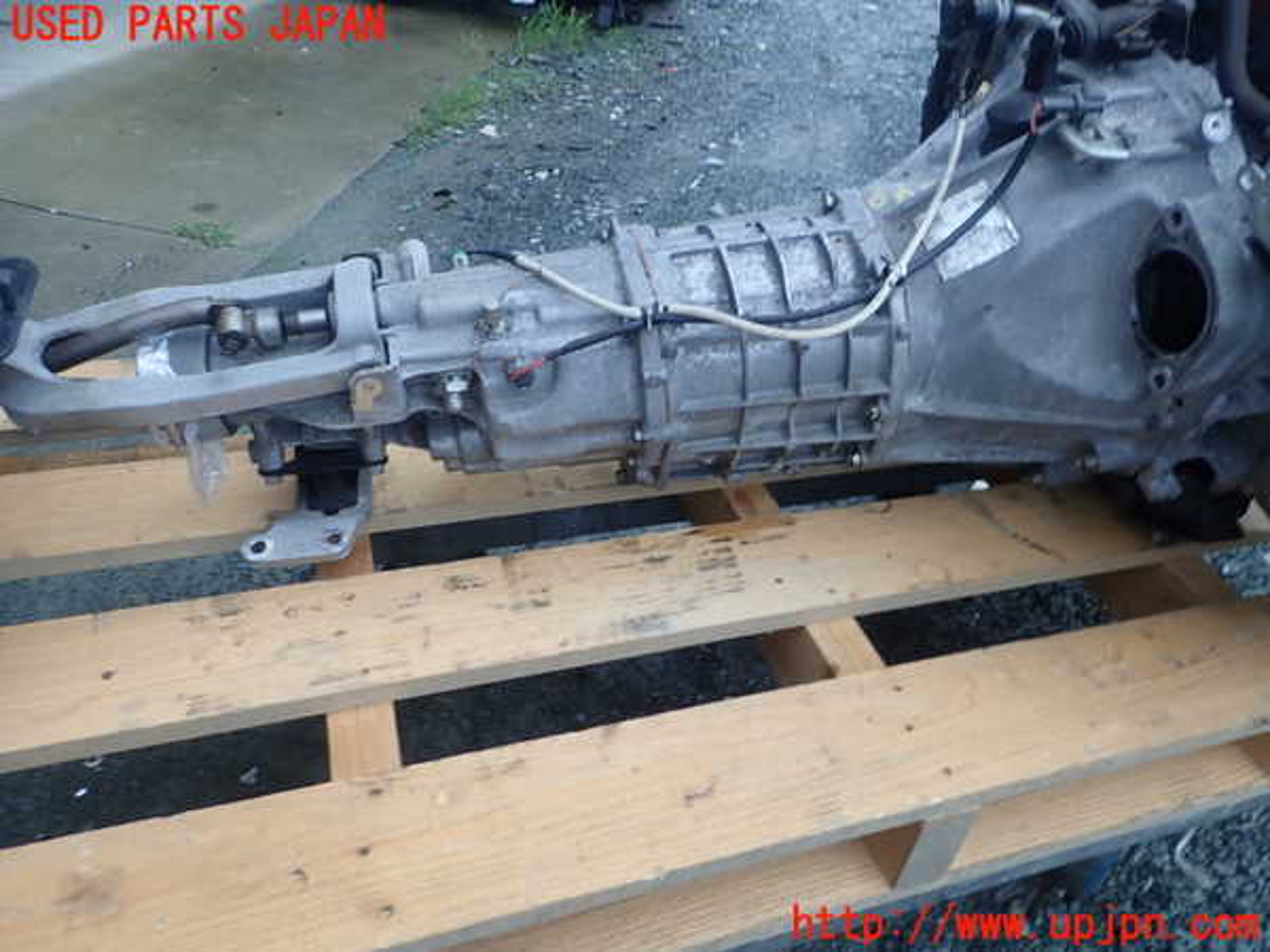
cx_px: 635
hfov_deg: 69.4
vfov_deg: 54.9
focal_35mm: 25
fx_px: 917
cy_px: 476
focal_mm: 4.5
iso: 100
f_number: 2.8
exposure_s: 1/80
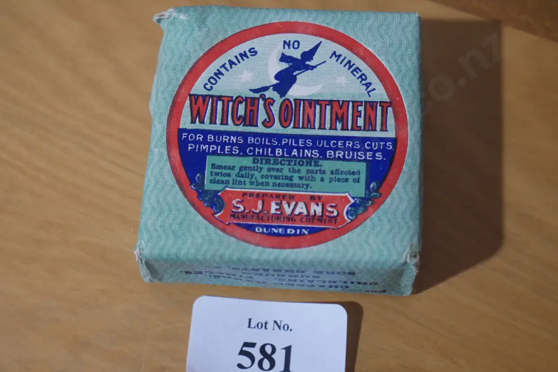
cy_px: 209
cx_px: 279
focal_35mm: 71
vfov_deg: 19.2
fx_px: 1100
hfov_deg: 28.5
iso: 1000
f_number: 5.4
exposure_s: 1/80
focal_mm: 34
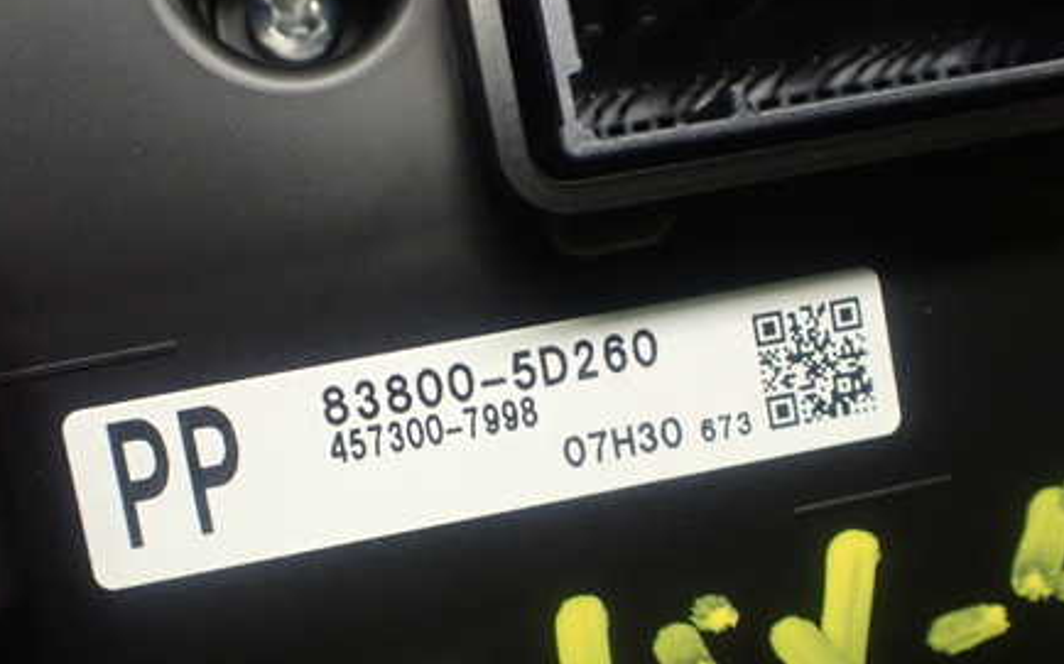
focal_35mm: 44
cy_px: 453
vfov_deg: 29.0
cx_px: 510
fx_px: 1276
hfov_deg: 45.3
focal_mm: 5.4
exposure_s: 1/125
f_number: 2.3
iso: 800
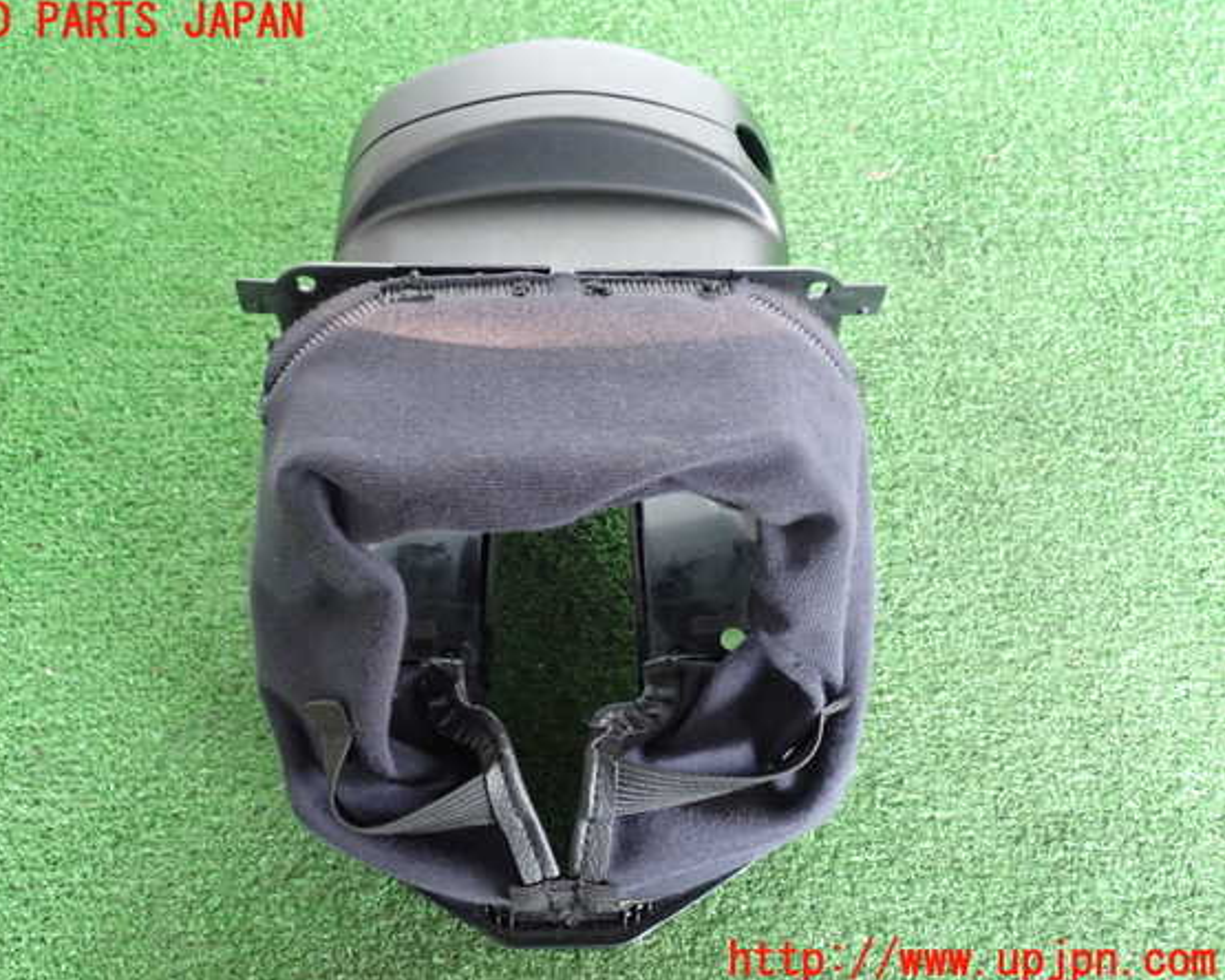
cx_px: 565
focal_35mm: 38
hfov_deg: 47.9
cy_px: 492
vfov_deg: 39.2
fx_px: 1378
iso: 640
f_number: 2.5
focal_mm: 6.37
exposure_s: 1/40
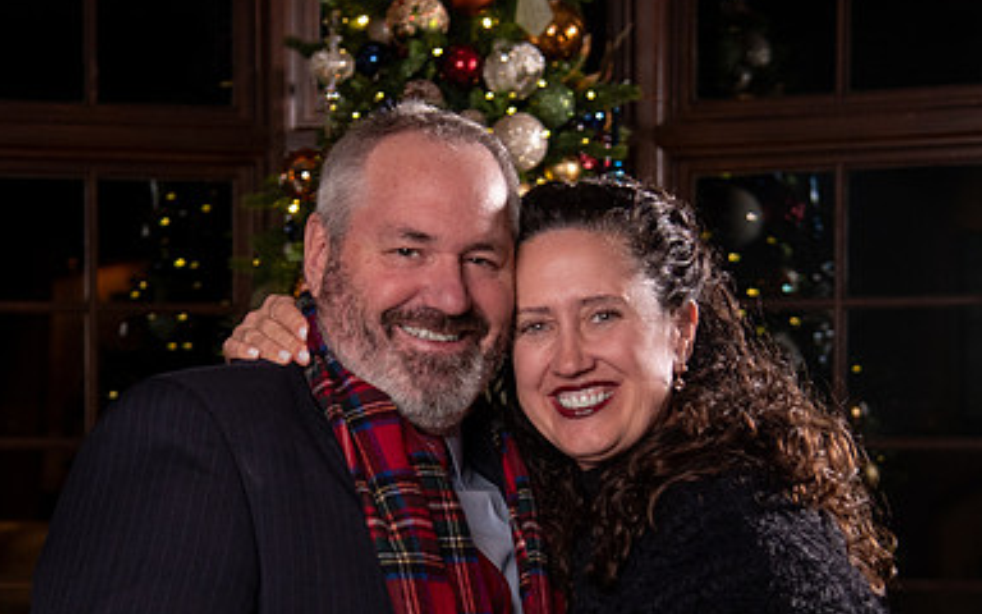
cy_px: 454
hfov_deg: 19.9
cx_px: 304
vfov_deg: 12.5
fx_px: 2783
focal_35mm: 104
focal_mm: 48
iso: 1600
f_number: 4
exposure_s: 1/250
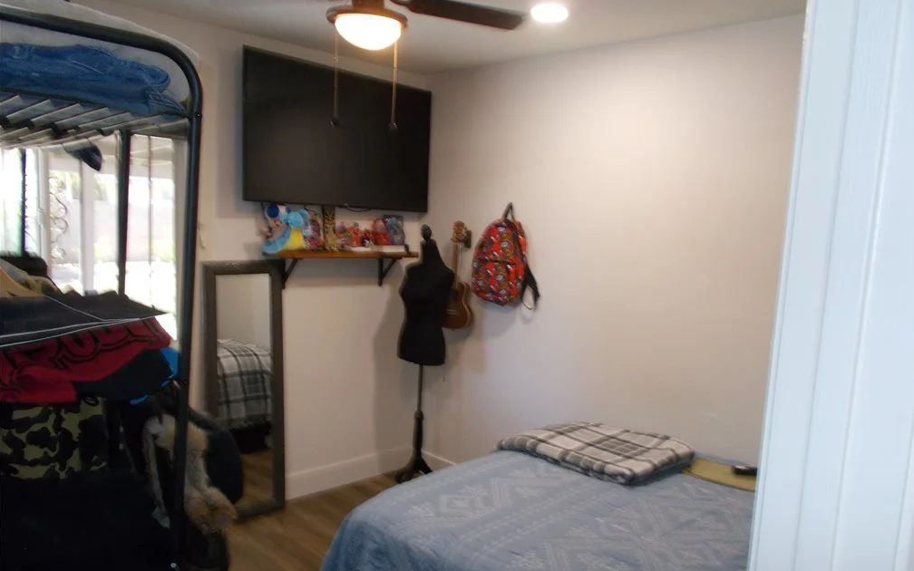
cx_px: 463
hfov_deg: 66.5
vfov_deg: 44.5
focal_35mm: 28
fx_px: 697
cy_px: 317
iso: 200
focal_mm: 4.6
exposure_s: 1/25
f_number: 3.2
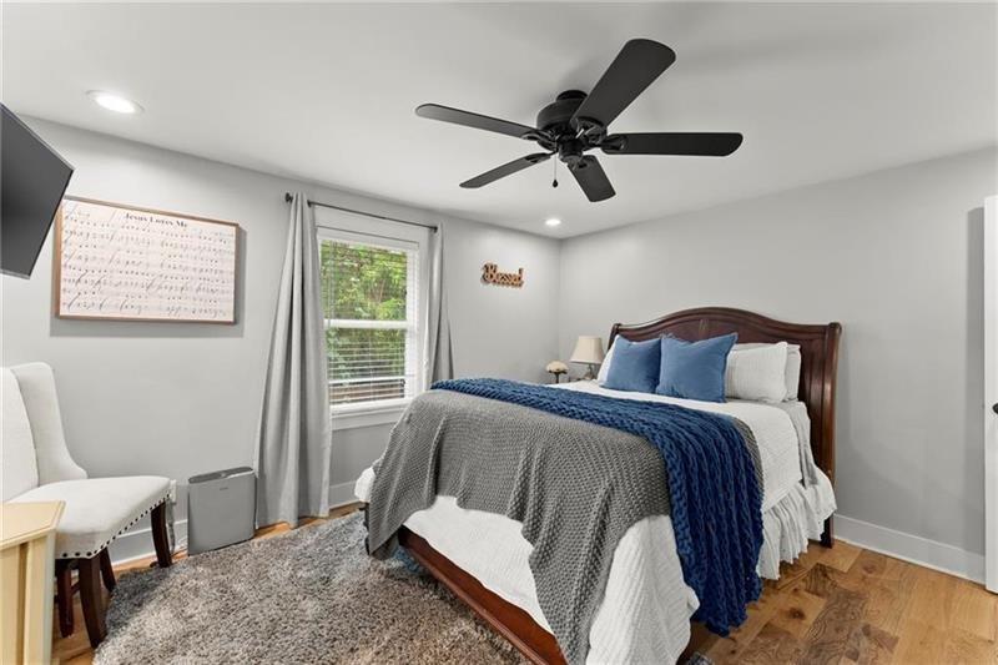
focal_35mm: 14
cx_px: 499
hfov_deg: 104.3
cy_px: 332
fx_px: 388
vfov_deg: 81.2
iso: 800
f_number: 8
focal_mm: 14
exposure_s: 1/2
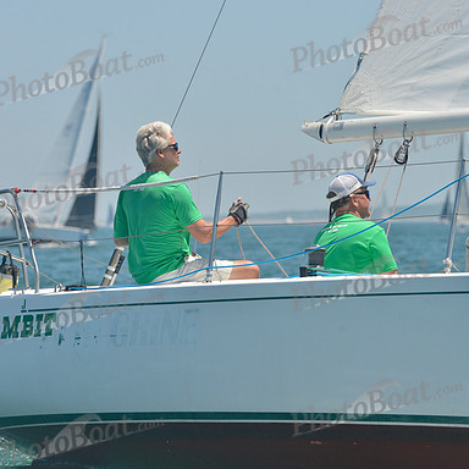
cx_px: 228
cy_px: 234
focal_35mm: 257
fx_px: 3939
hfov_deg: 6.8
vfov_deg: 6.8
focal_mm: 200
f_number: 7.1
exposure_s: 1/1000
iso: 280
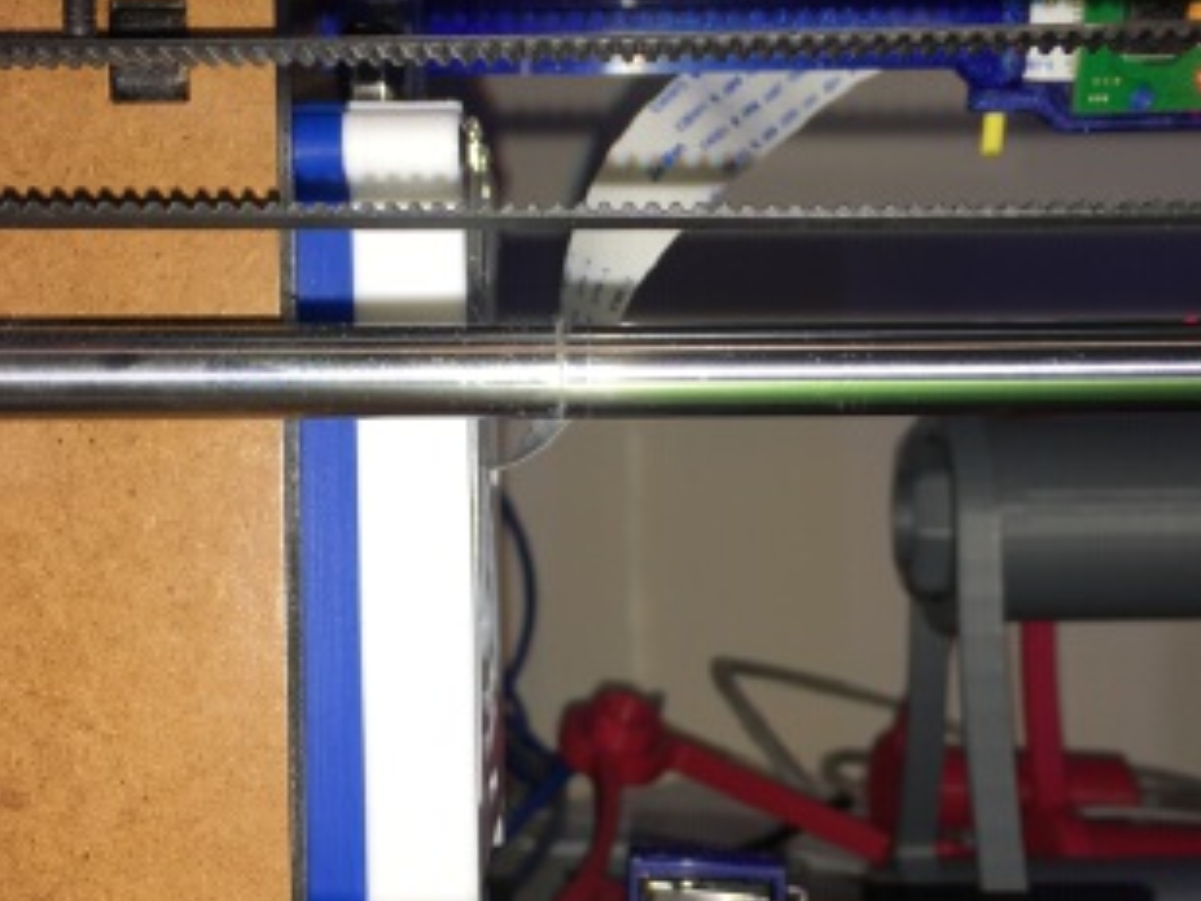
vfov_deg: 29.1
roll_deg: +0.5
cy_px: 528
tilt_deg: -1.5
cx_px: 597
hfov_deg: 38.2
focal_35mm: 50
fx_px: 1735
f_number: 2.2
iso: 25
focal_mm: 4.15
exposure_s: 1/50
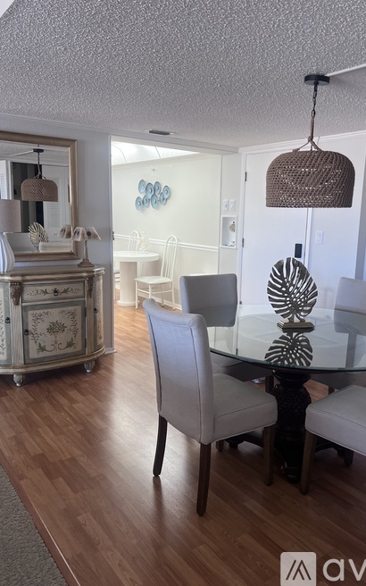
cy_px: 290
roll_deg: -1.9
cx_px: 202
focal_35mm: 28
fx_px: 447
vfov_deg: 66.5
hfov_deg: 44.5
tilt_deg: -9.4
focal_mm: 5.7
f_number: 1.5
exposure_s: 1/120
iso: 125
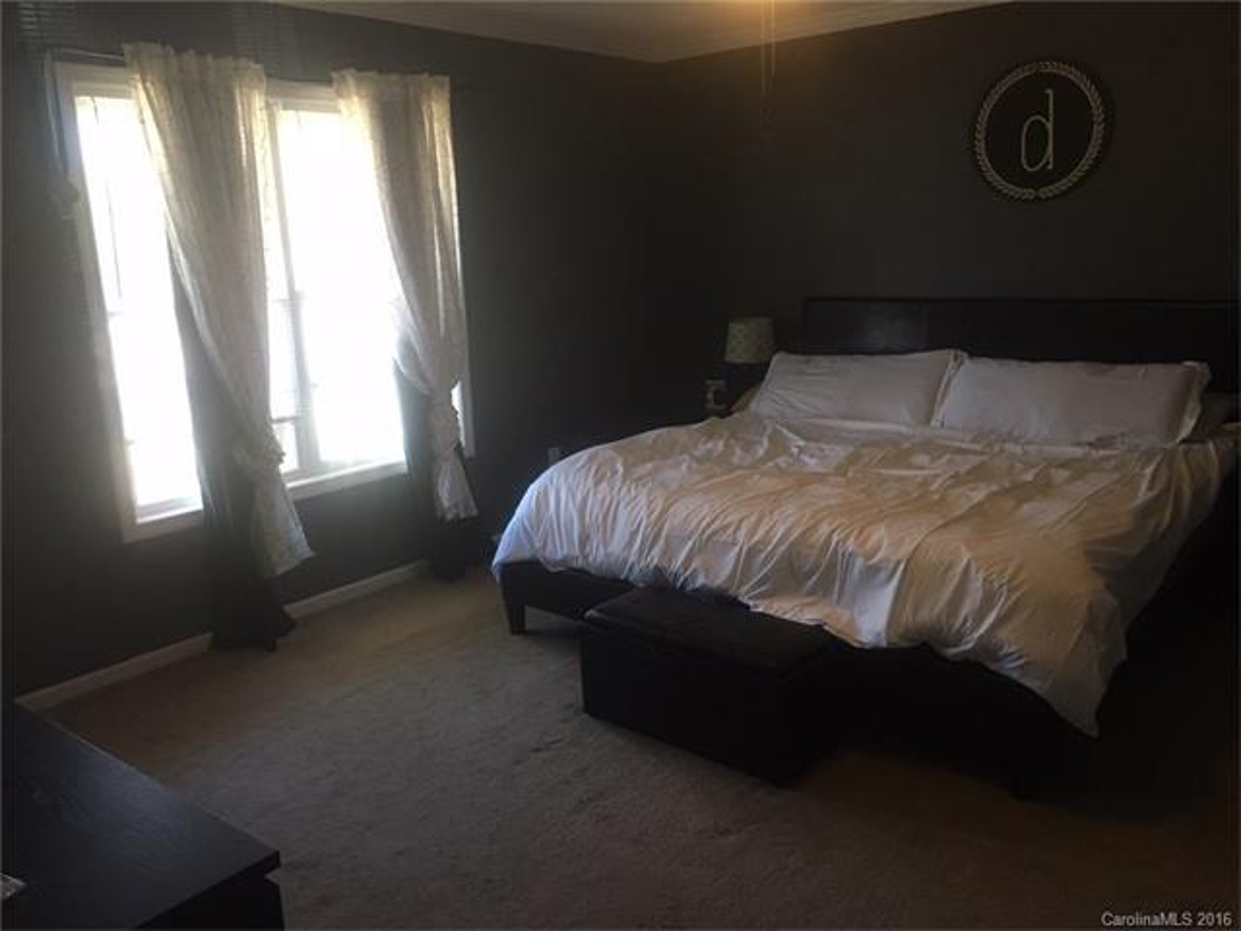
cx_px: 620
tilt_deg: -13.5
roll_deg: +1.7
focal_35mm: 29
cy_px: 466
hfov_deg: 61.7
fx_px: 1040
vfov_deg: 48.2
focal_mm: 4.15
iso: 125
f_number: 2.2
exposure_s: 1/30
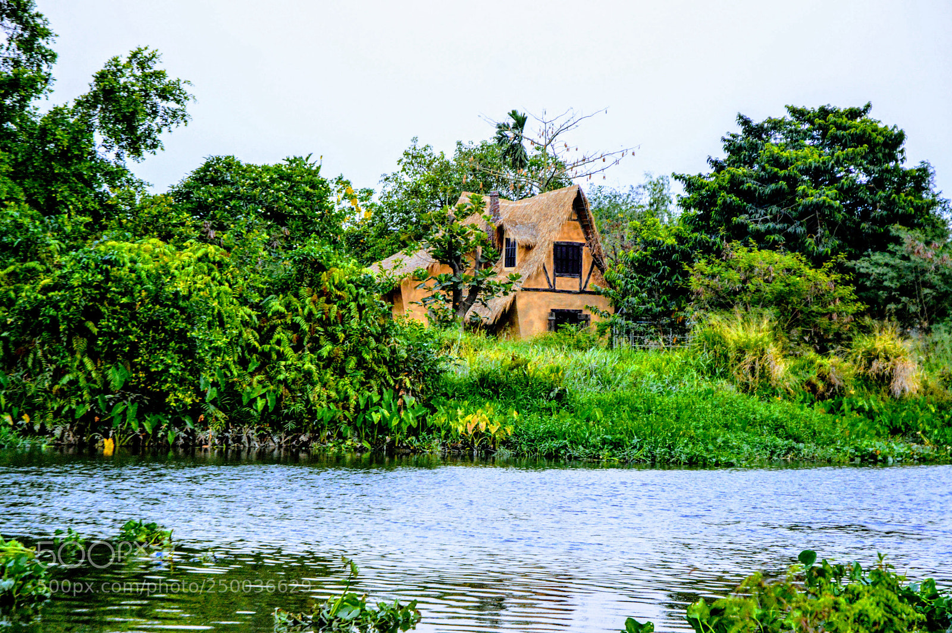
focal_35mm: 98
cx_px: 476
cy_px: 316
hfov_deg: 20.9
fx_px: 2576
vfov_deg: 14.0
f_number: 4.5
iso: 1600
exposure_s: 1/125
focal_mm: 65
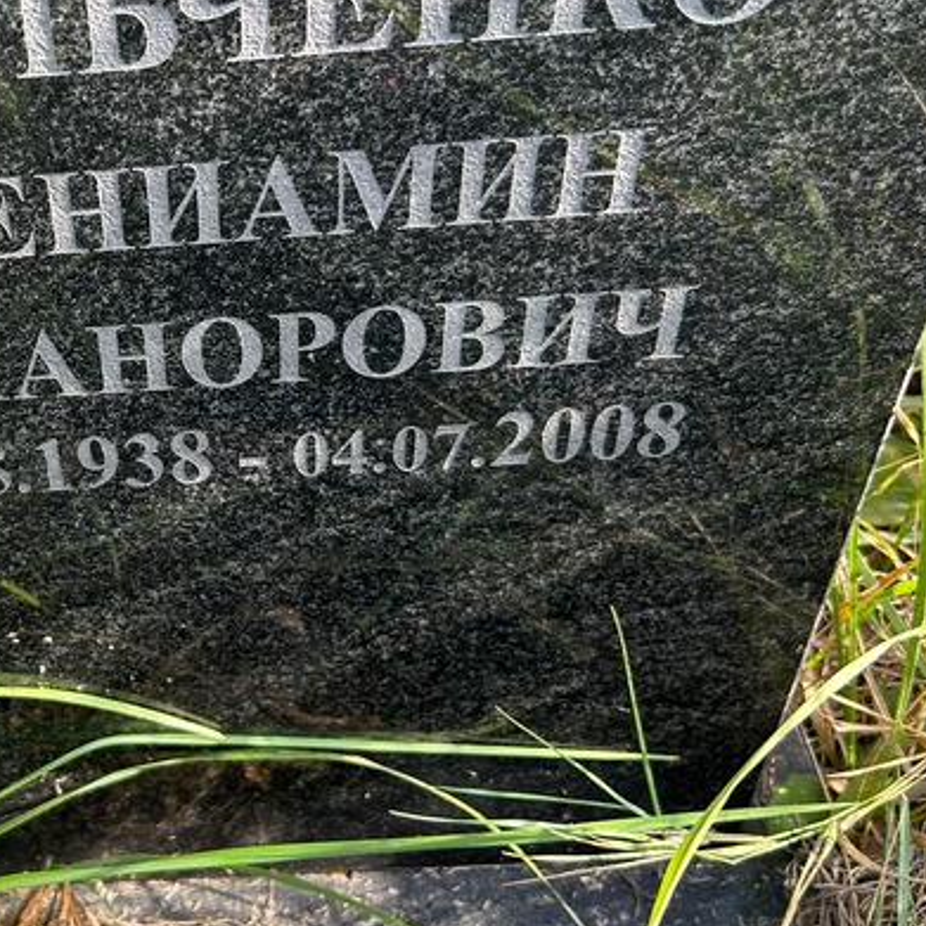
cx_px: 118
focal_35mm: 47
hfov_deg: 34.3
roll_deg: +4.5
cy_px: 396
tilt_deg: -40.6
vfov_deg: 36.0
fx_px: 1422
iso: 50
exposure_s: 1/171
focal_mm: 5.7
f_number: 1.5
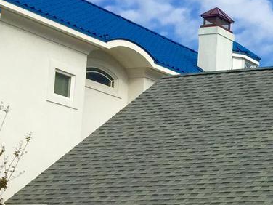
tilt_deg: +6.9
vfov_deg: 13.2
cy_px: 192
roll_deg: -2.3
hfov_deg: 15.7
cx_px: 460
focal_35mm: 111
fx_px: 875
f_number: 2.2
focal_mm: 4.15
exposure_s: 1/1464
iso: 32
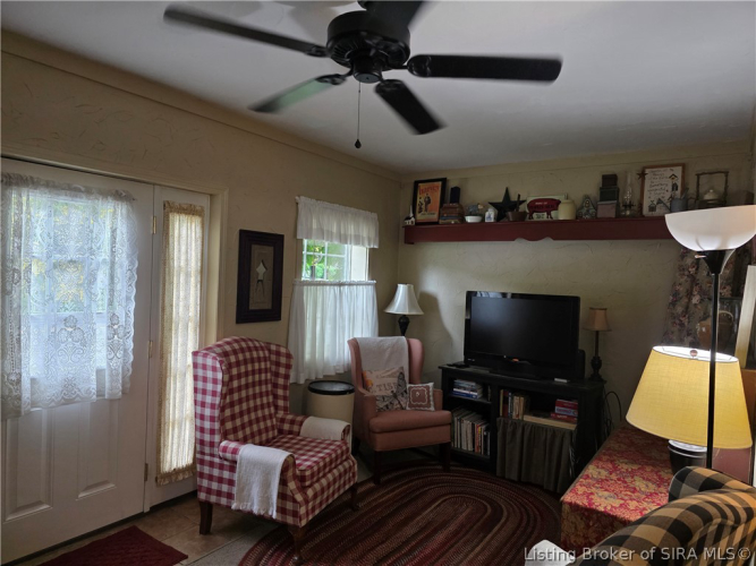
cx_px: 378
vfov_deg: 58.9
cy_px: 283
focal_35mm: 23
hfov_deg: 73.9
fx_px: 502
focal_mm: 6.3
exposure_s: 1/120
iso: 500
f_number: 1.7
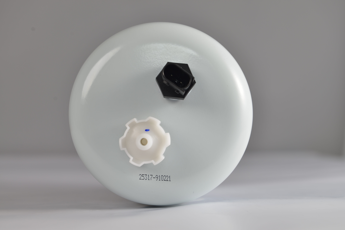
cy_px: 115
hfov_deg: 27.7
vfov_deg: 18.7
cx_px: 175
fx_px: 700
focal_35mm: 73
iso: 160
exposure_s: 1/80
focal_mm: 70
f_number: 7.1
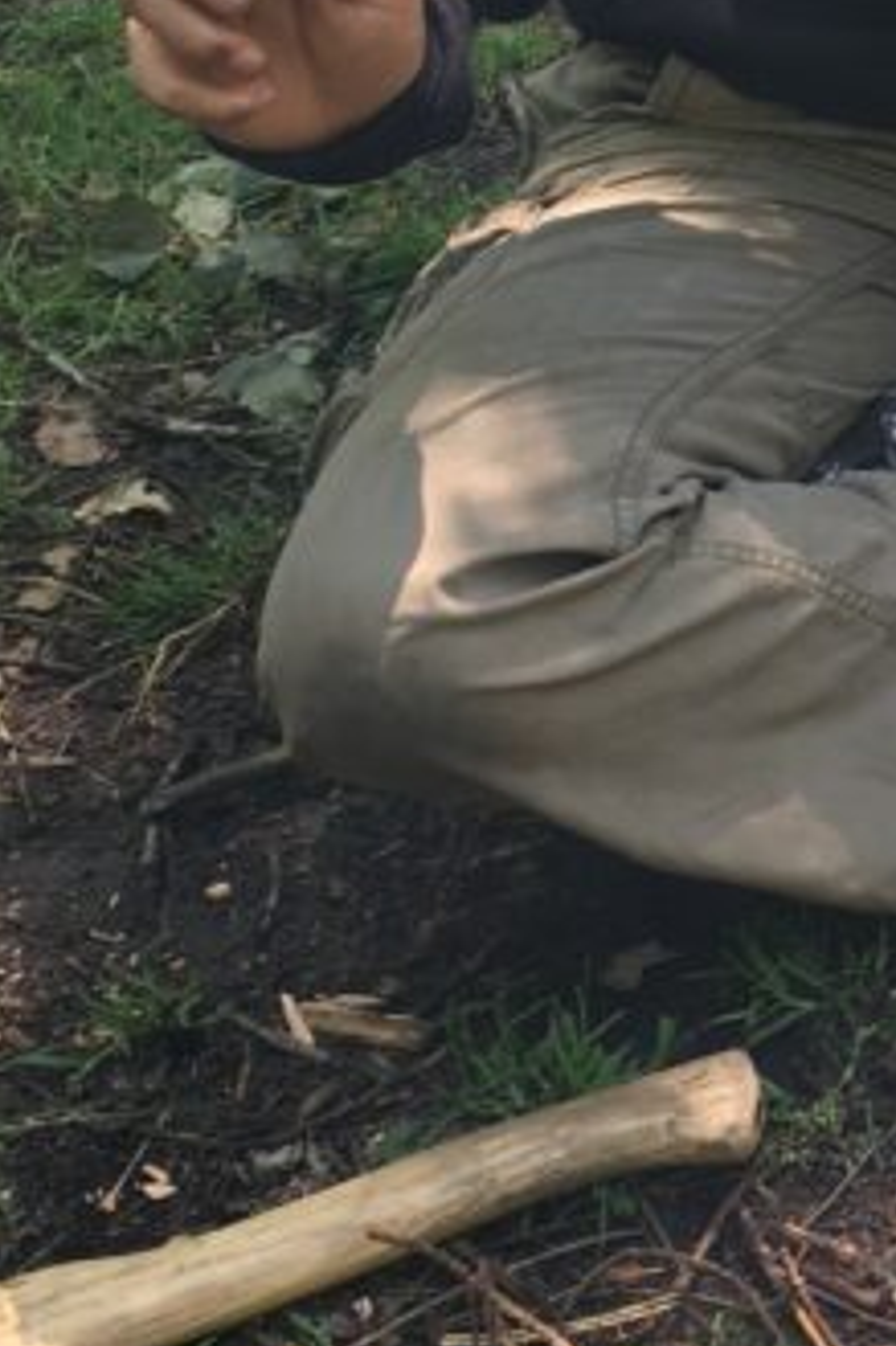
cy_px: 233
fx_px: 3513
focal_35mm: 94
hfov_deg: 13.8
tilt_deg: -30.2
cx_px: 1297
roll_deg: +2.1
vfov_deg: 21.4
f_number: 2.2
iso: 25
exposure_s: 1/50
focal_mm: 4.15
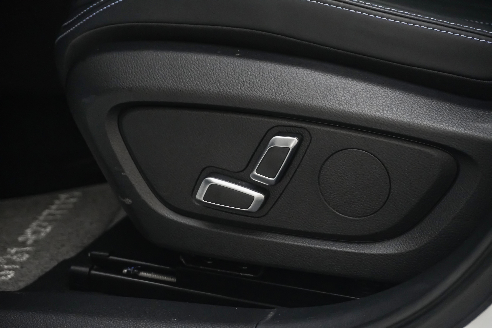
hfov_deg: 27.5
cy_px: 164
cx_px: 246
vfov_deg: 18.5
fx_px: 1004
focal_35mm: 74
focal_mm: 49
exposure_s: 1/125
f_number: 6.3
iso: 6400
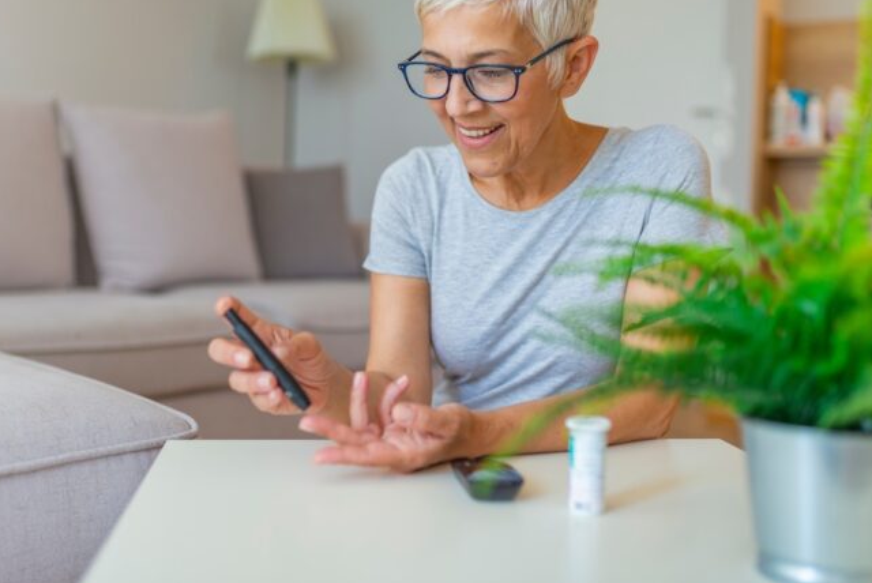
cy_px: 246
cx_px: 411
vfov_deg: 32.6
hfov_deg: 47.3
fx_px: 994
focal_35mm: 41
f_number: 1.8
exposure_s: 1/160
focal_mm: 35
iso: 160
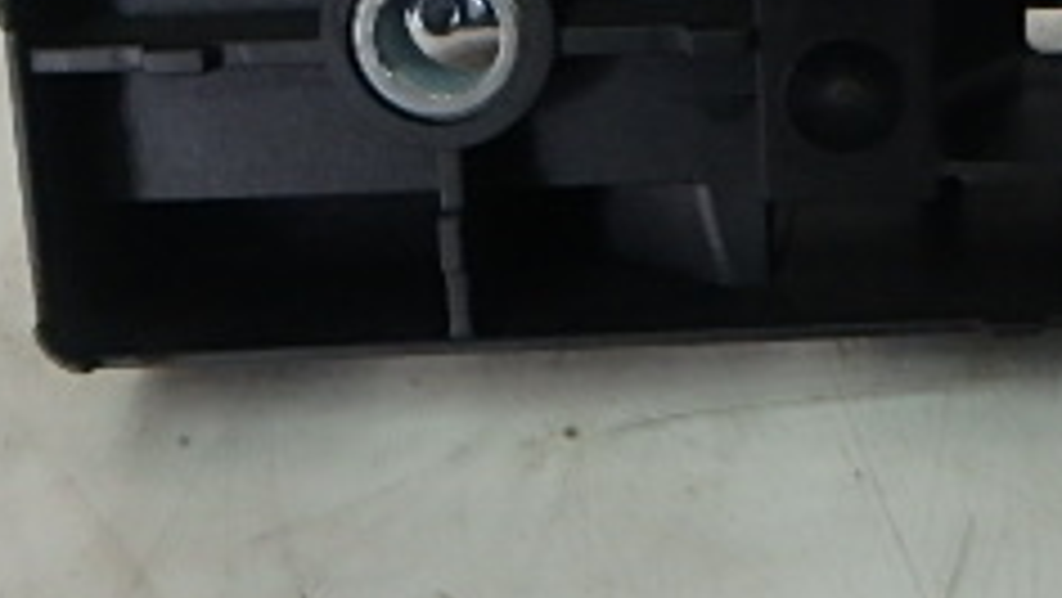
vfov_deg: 18.6
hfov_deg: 32.0
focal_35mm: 62
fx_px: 1747
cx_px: 981
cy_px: -72
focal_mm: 3.7
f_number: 3.5
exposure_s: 1/30
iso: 320
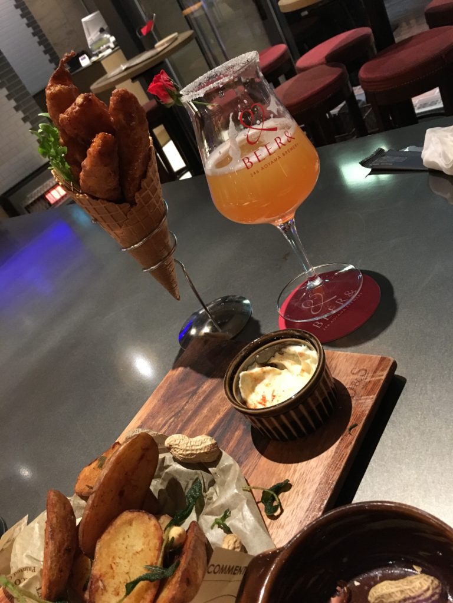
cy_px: 302
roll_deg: +29.5
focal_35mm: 29
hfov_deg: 48.2
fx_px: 506
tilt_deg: -30.6
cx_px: 226
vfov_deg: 61.7
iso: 250
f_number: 2.2
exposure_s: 1/15
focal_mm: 4.15
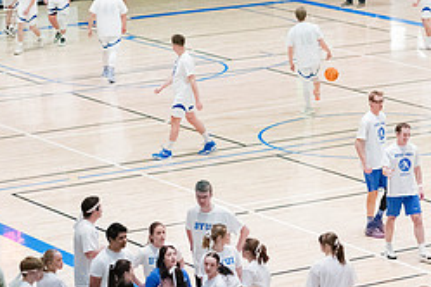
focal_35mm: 186
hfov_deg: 11.0
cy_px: 127
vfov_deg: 7.4
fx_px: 2227
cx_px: 268
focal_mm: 80
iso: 20000
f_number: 2.8
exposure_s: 1/1000
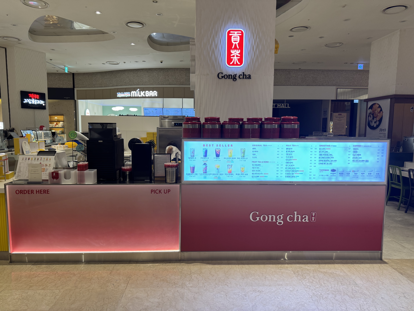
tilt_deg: -5.7
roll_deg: +0.4
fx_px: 287
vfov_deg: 56.8
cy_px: 156
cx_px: 207
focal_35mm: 24
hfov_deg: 71.6
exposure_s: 1/120
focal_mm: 6.76
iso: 125
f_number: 1.78
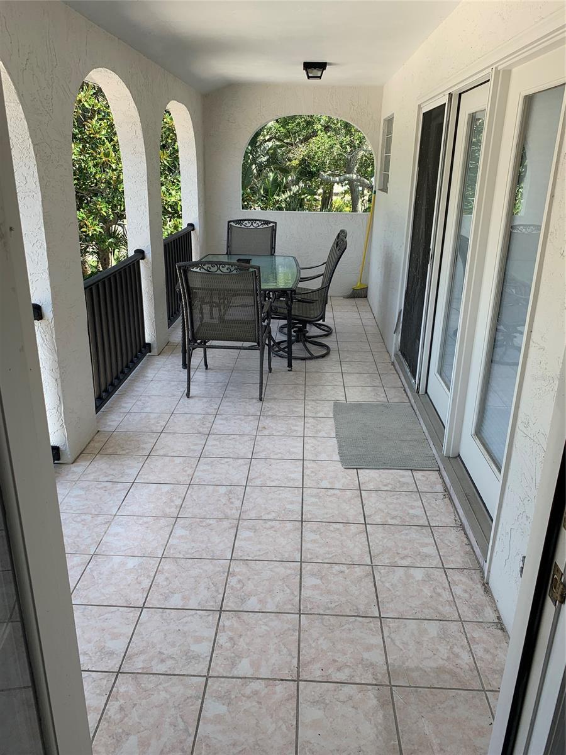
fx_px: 567
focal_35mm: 26
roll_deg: -1.9
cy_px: 378
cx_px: 283
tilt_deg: -19.7
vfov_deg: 67.3
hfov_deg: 53.1
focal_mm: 4.25
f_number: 1.8
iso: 25
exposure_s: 1/322
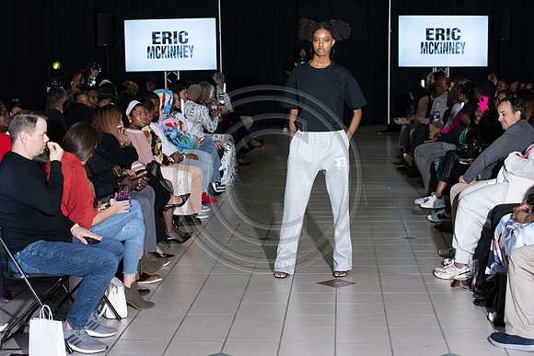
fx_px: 1039
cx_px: 267
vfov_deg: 19.5
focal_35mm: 70
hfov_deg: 28.8
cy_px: 178
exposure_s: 1/160
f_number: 5.6
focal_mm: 70
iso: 1250
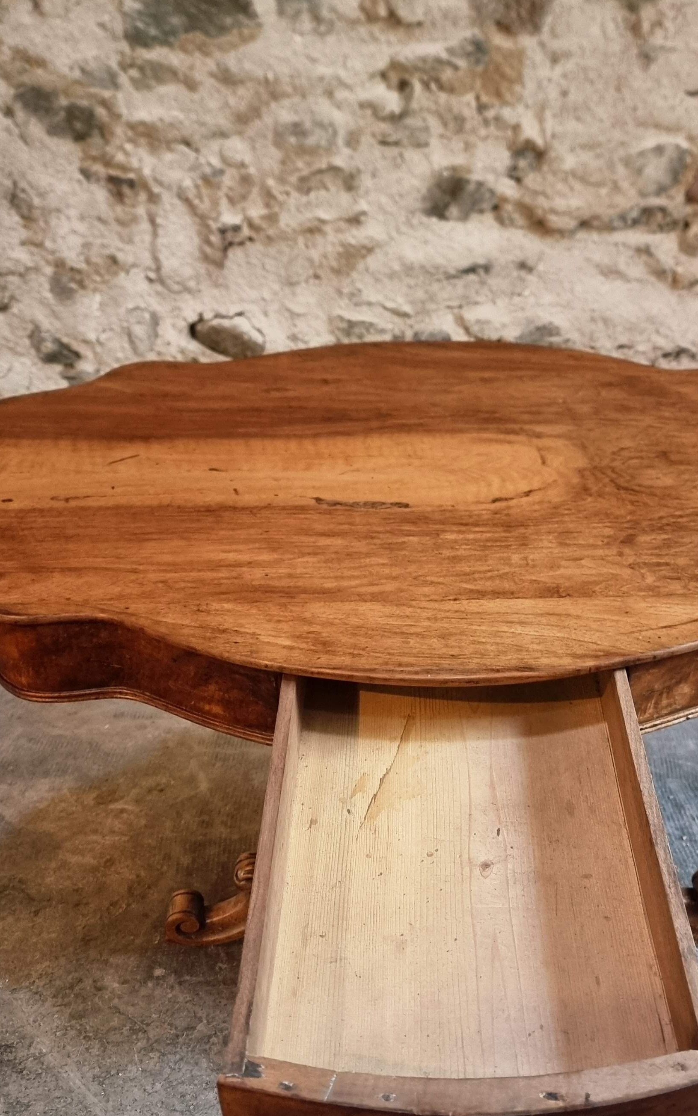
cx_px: 443
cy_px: 688
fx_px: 1187
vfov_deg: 50.0
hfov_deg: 32.6
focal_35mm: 39
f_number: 1.8
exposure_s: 1/33
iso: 640
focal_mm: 6.7
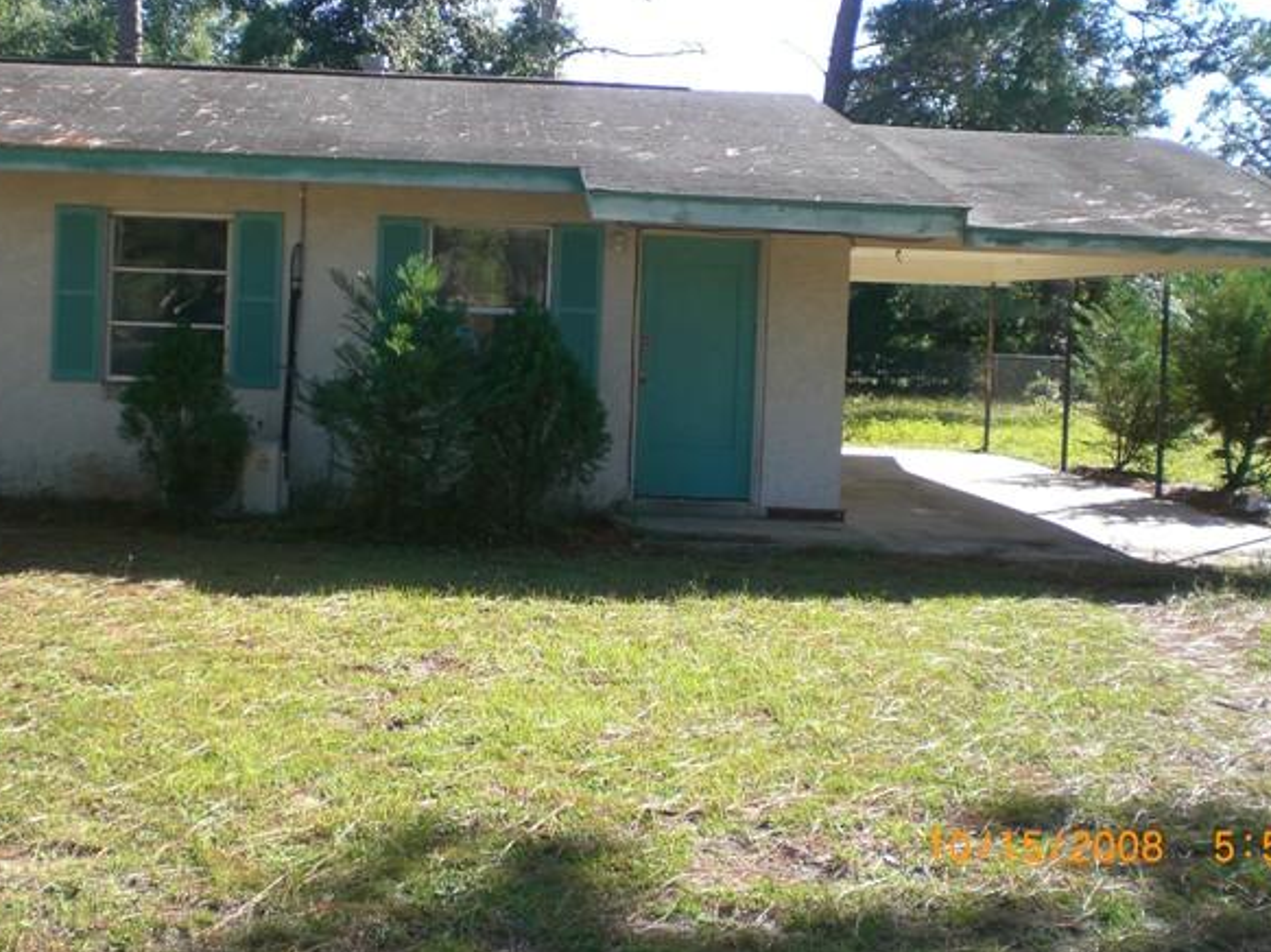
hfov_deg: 41.3
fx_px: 1688
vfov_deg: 31.4
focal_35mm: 46
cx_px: 631
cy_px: 386
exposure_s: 1/250
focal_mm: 6.3
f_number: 3.1
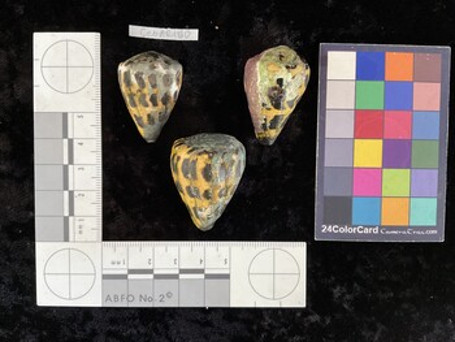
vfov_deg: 48.3
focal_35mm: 29
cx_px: 228
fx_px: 381
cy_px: 171
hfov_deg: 61.6
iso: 200
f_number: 1.8
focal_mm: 3
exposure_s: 1/60
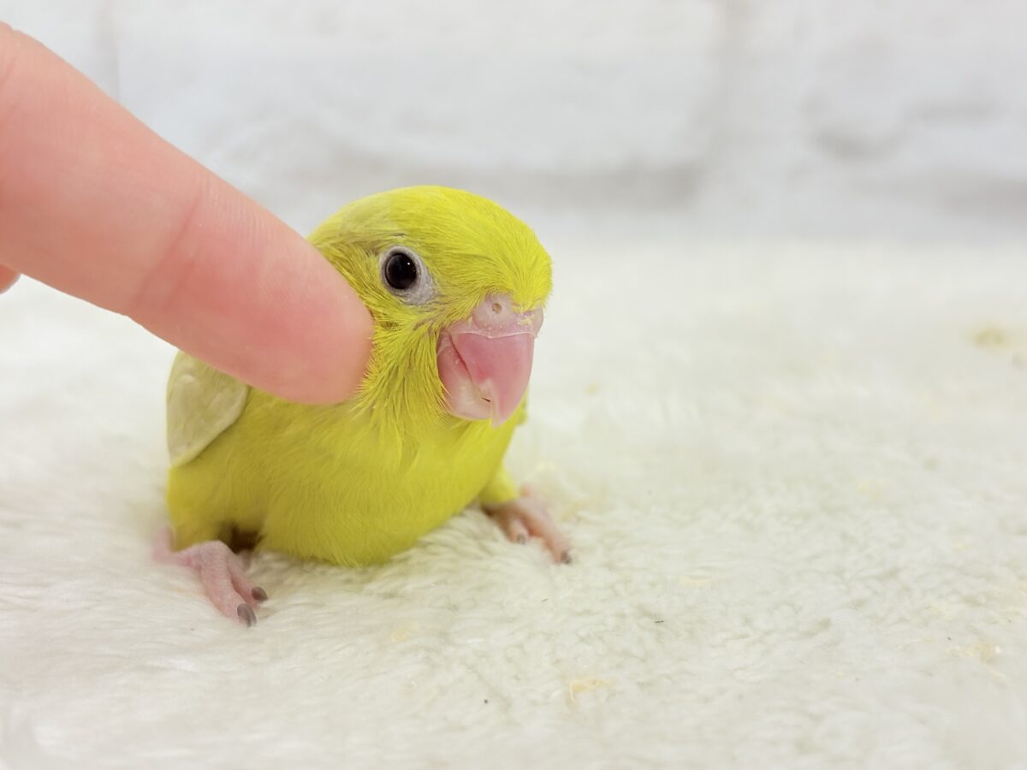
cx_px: 514
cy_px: 385
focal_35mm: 52
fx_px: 1543
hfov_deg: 36.8
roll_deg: +0.5
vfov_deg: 28.0
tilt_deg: -12.7
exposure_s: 1/100
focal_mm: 5.96
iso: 64
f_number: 1.6
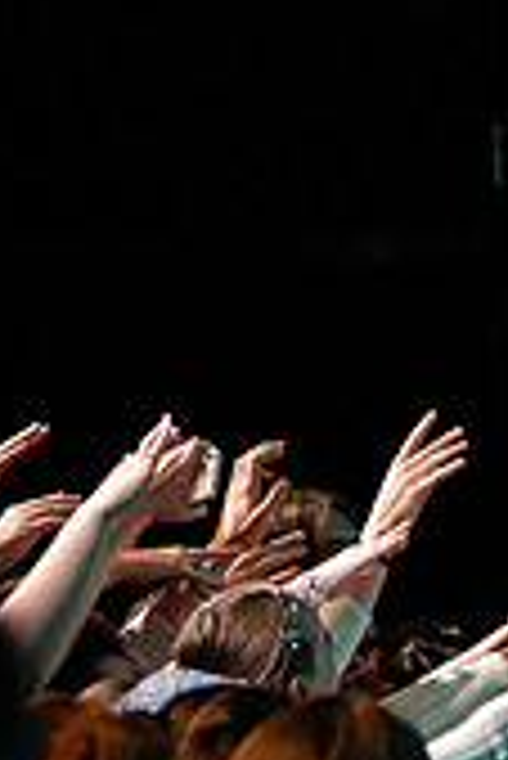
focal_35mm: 320
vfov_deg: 6.4
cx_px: 797
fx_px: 6759
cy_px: 365
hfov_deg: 4.3
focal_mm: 70
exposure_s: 1/500
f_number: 2.8
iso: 2500
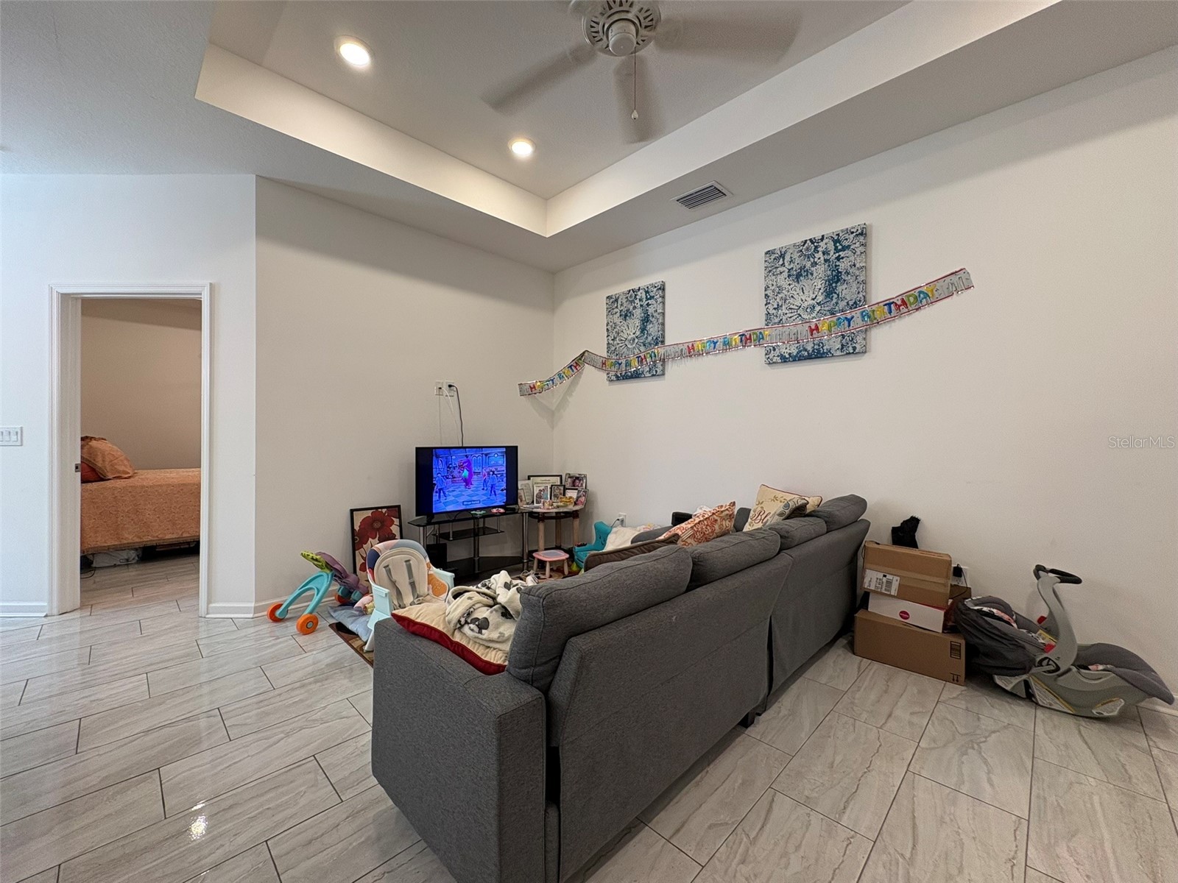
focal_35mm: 14
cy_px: 442
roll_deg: +0.6
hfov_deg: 102.1
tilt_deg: -0.1
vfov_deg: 85.7
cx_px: 589
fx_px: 476
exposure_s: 1/60
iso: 125
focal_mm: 2.22
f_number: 2.2
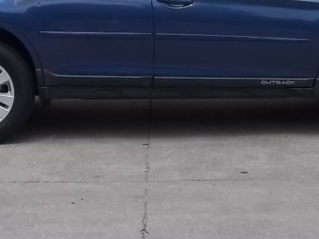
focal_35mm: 136
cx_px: 177
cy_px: -11
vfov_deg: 10.8
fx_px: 1253
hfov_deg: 14.5
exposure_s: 1/320
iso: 64
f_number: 5.34
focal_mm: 10.42
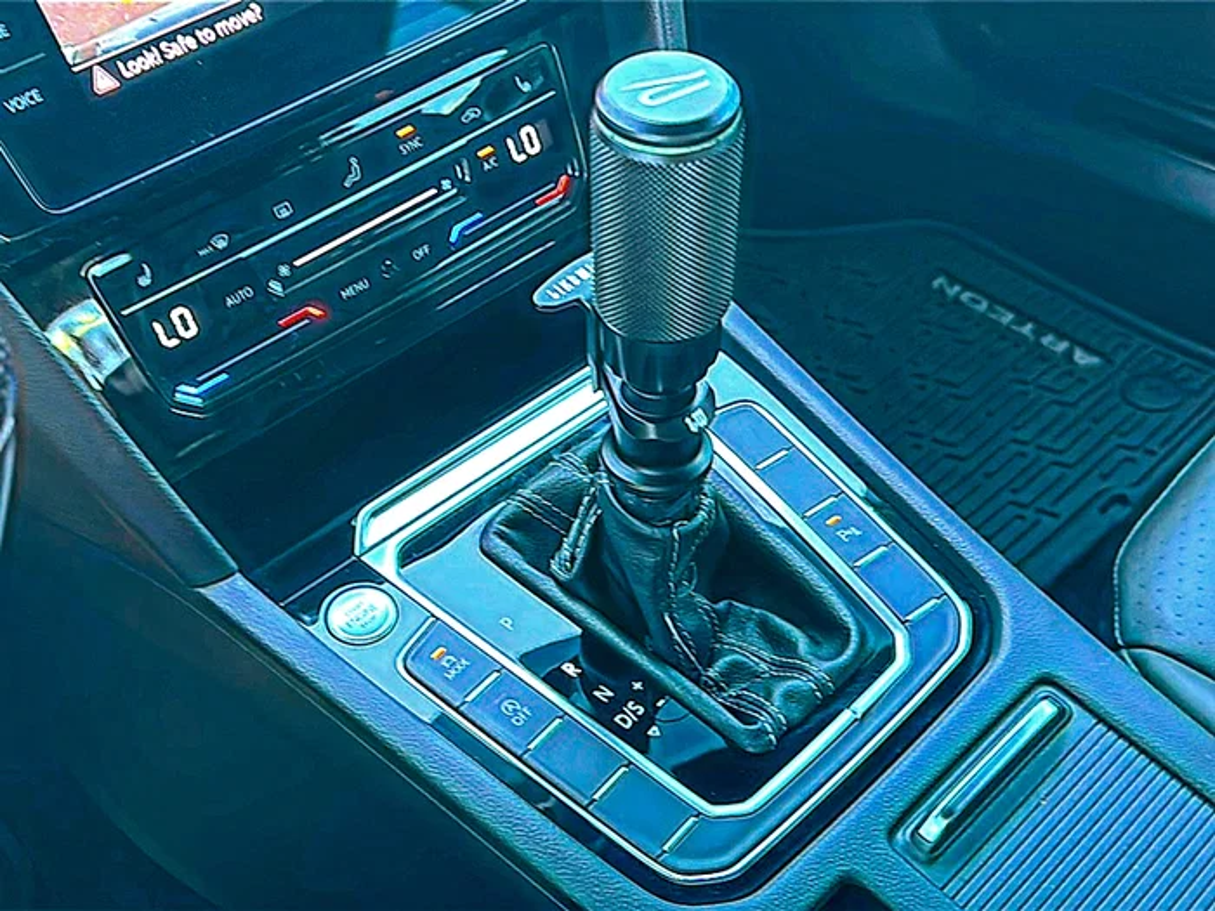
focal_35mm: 38
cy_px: 456
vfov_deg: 37.7
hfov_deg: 49.0
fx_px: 1334
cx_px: 608
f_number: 1.78
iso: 160
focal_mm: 6.86
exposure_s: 1/46
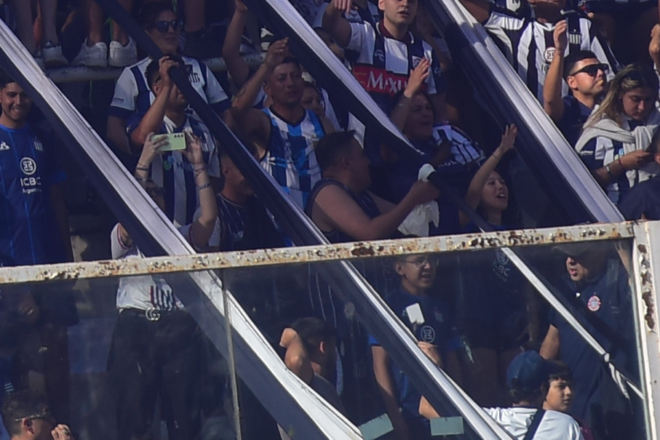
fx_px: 22314
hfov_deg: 1.7
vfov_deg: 1.1
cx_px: -474
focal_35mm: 1217
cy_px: -881
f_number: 2.8
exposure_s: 1/3200
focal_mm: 200
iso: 250
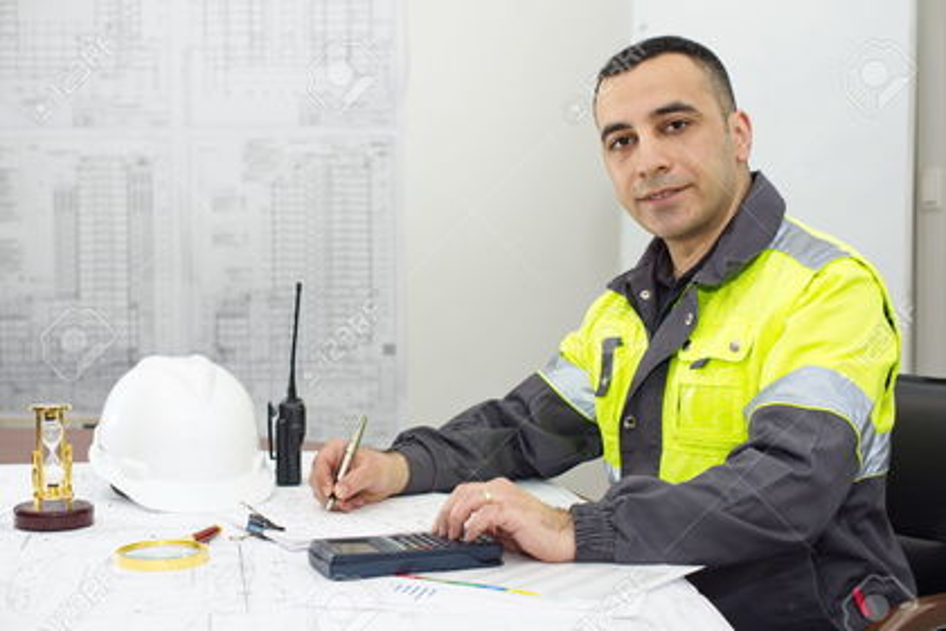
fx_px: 1314
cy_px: 316
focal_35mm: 50
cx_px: 473
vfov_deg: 27.0
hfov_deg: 39.6
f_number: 4.5
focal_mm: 50
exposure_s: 1/60
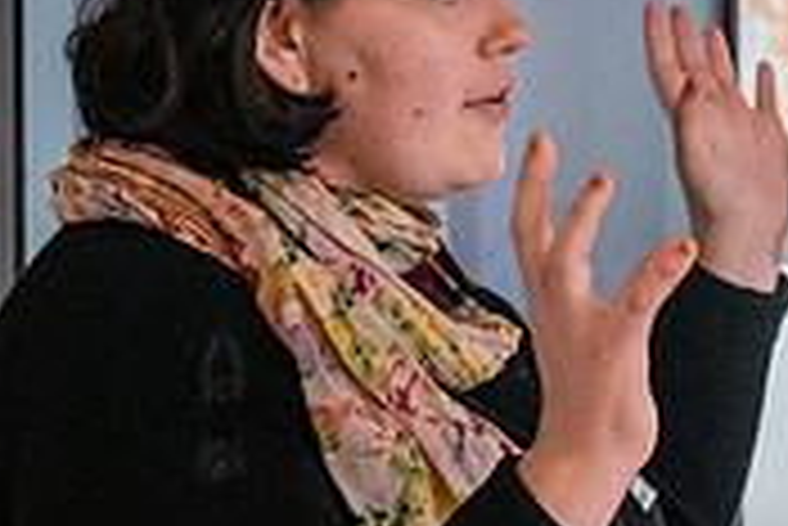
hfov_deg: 10.4
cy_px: 184
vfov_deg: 7.0
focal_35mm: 196
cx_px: 797
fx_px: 4294
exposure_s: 1/800
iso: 6400
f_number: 5
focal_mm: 56
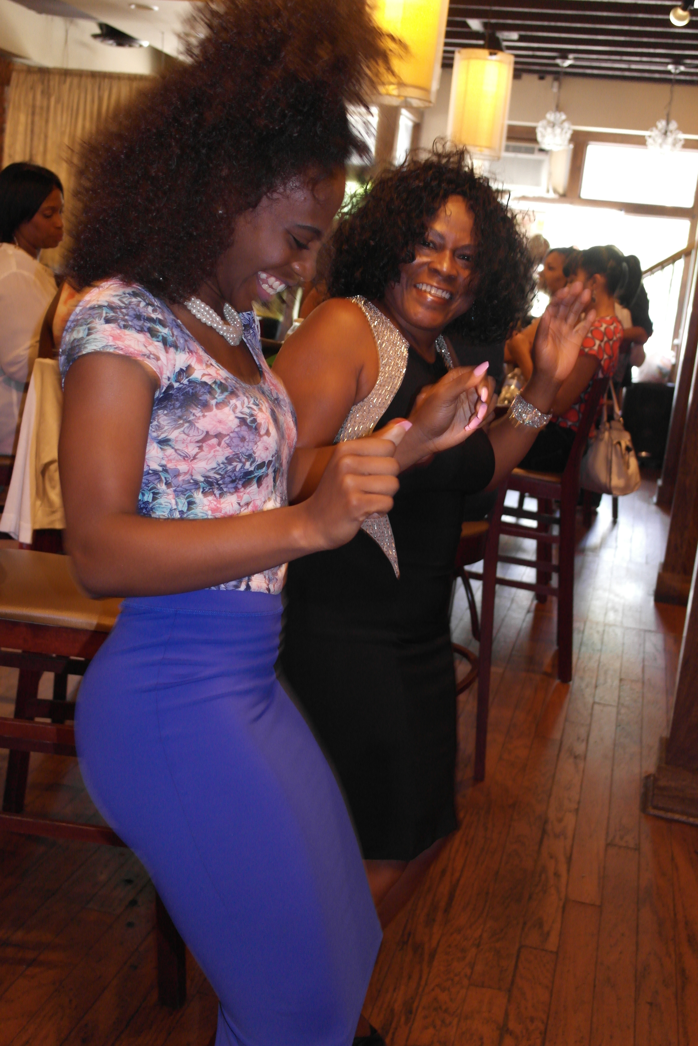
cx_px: 349
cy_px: 523
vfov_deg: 45.4
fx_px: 1250
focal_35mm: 43
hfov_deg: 31.2
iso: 800
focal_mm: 28
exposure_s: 1/25
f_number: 4
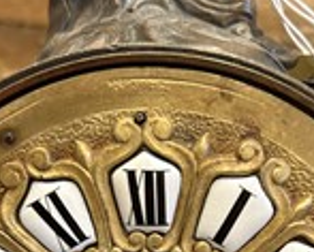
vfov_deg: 20.5
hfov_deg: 27.5
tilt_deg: -15.6
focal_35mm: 69
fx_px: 642
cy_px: 318
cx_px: 160
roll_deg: -0.3
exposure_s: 1/50
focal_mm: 5.7
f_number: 1.5
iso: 400
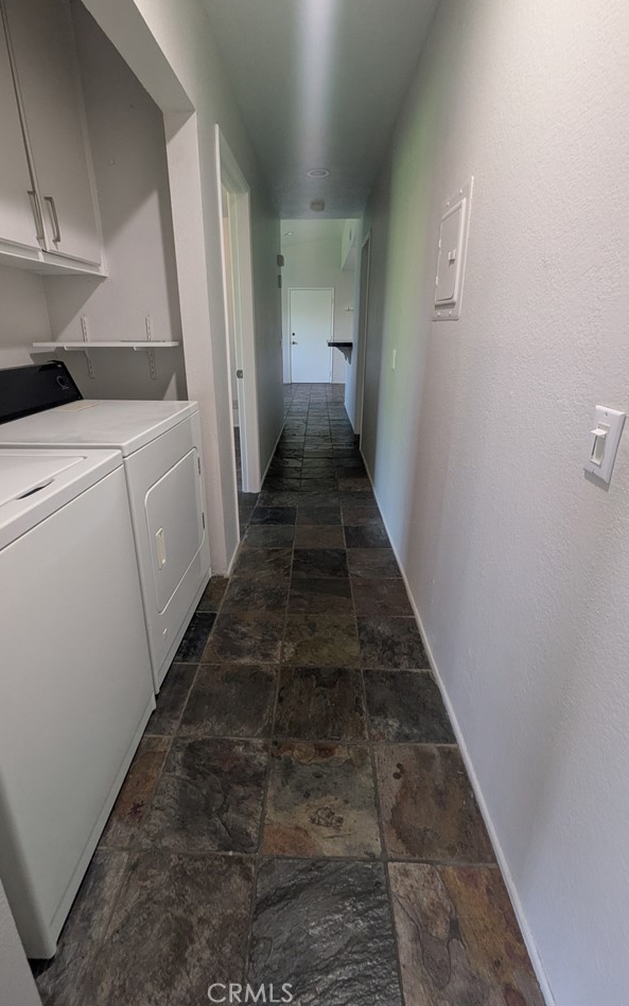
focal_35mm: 16
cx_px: 298
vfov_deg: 97.6
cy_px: 466
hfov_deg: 71.2
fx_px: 439
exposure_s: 1/24
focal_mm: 1.83
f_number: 2.2
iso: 135
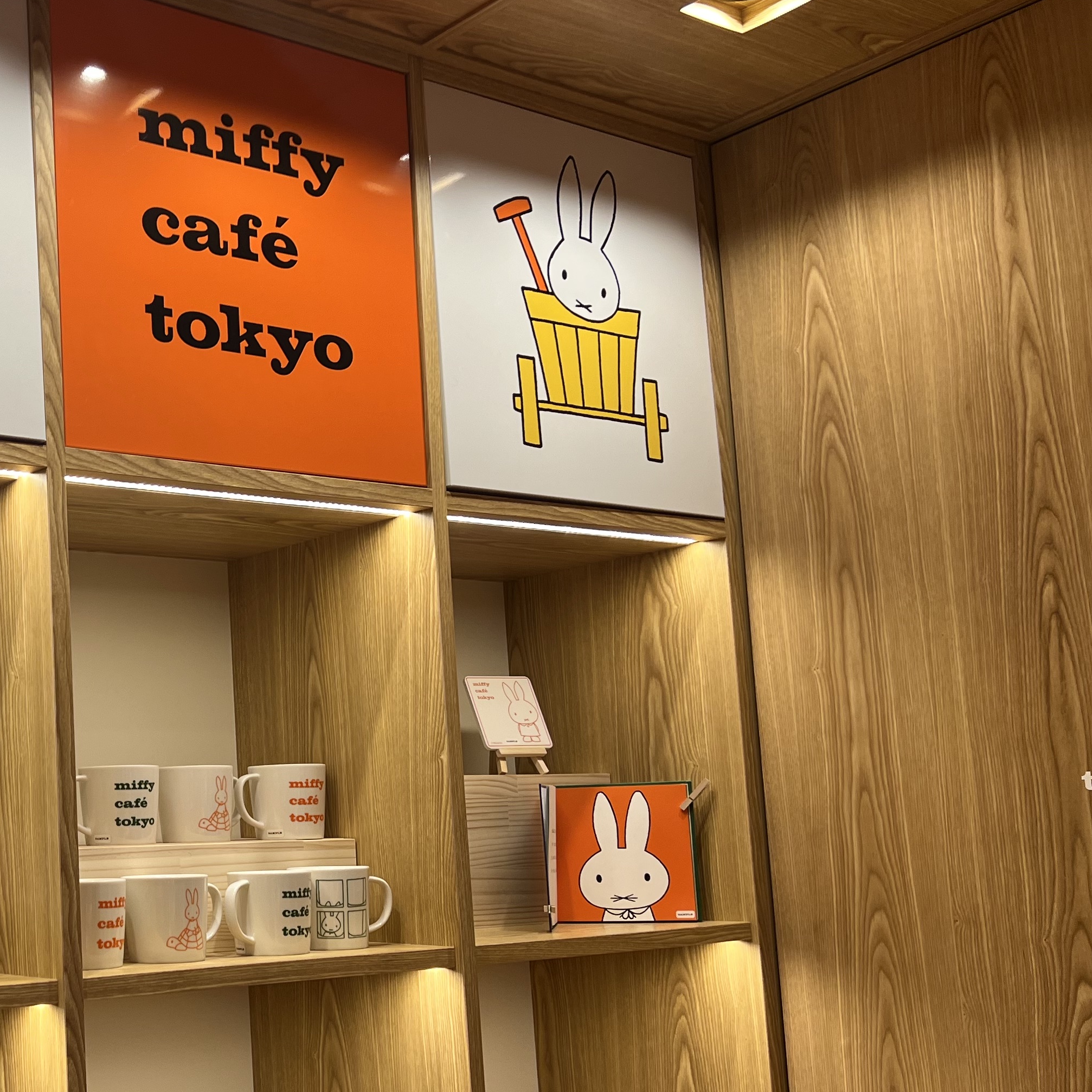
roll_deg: +2.2
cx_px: 82
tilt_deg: +2.7
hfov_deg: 34.5
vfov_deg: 36.7
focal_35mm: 46
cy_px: 648
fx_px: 1642
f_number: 1.5
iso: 50
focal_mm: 5.7
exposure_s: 1/100
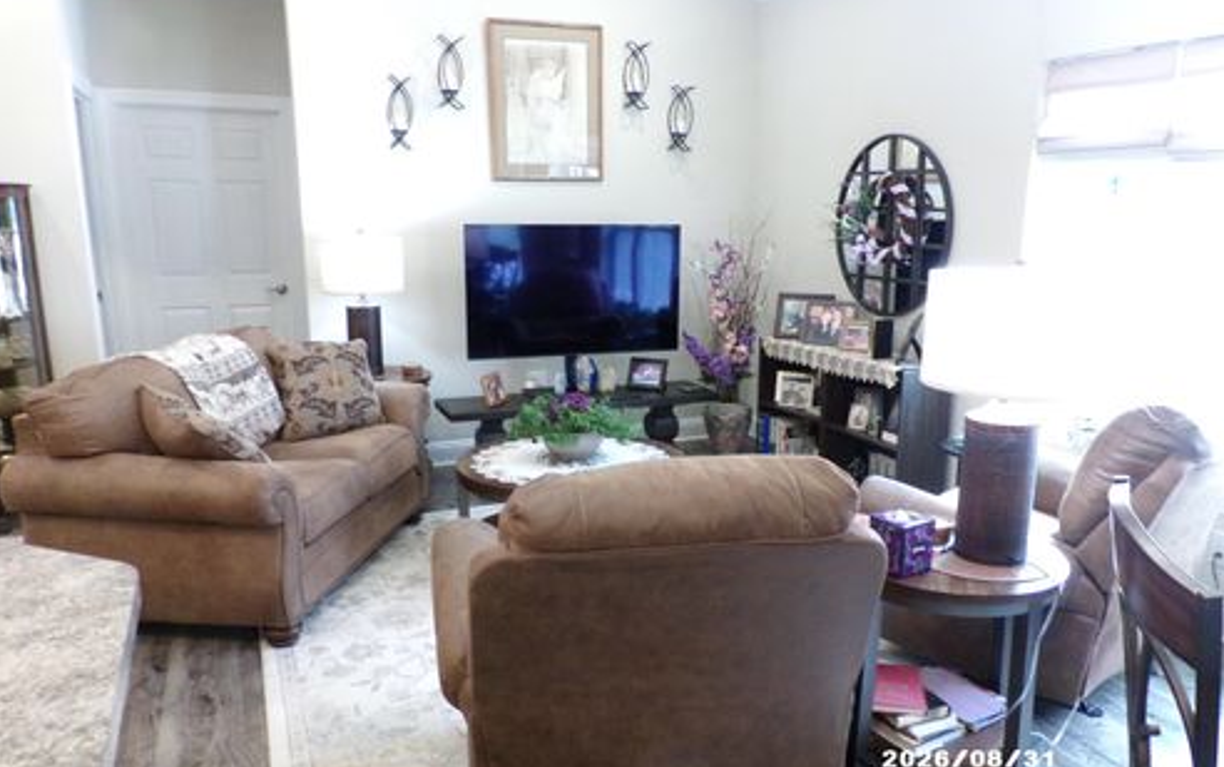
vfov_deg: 44.6
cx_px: 614
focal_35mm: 28
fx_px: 934
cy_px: 405
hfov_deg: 66.4
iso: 343
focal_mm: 4.7
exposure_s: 1/17
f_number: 3.2
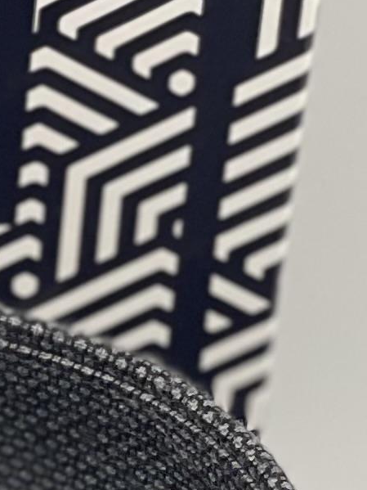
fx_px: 4949
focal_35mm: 350
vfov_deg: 5.4
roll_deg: -0.8
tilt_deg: -40.6
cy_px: 1279
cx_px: -378
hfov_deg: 4.2
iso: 32
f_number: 2
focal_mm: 6
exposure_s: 1/122
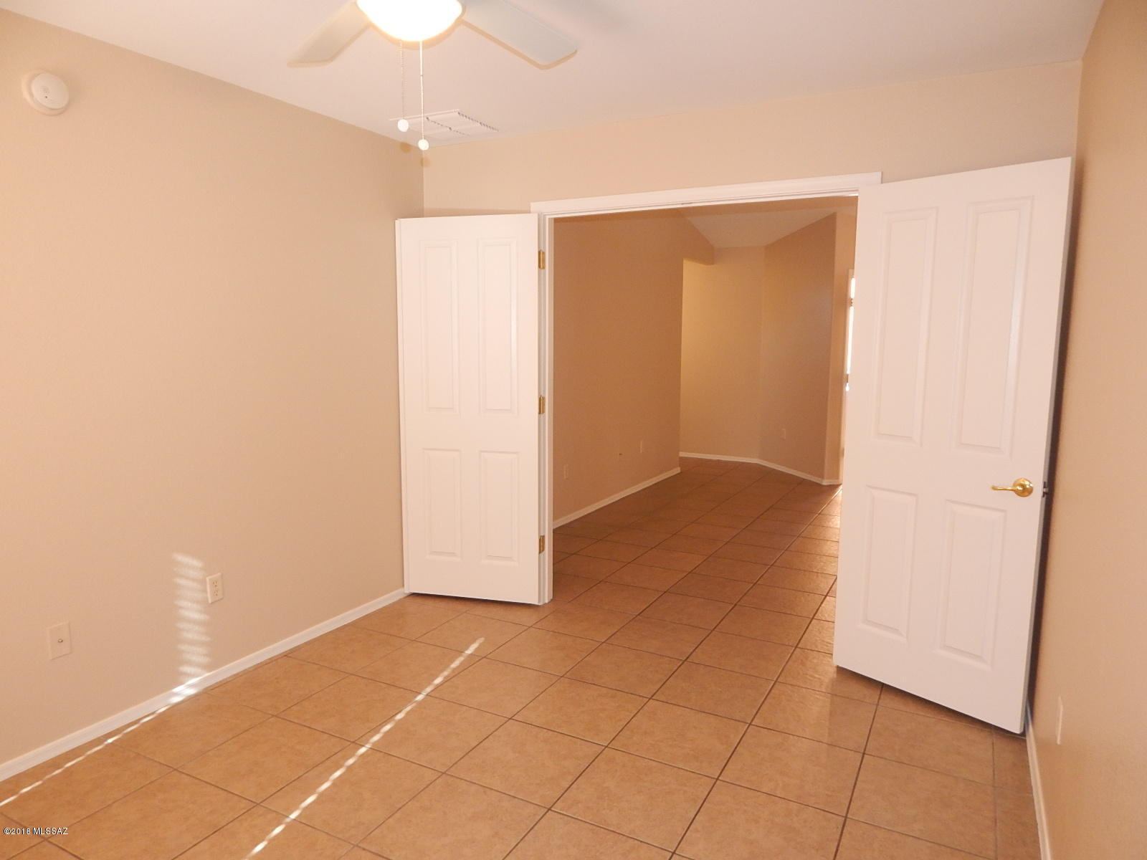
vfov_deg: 61.1
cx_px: 574
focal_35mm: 22
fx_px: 729
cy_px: 430
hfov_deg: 76.4
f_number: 3
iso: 200
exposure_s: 1/30
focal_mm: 4
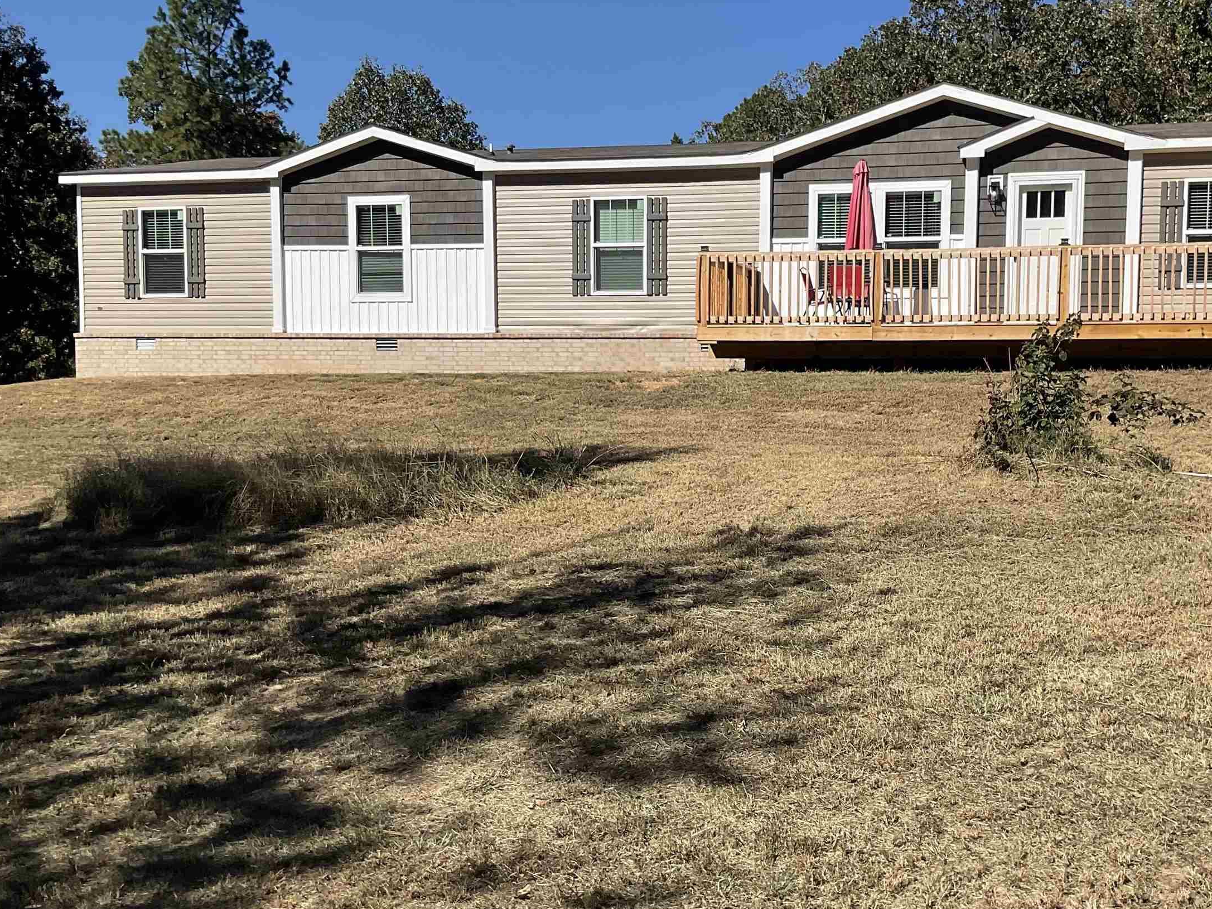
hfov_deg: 45.4
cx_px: 752
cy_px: 498
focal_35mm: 41
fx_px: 1436
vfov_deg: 35.1
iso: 16
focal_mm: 3
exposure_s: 1/2538
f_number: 1.8
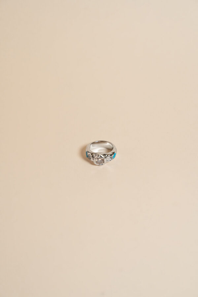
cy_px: 148
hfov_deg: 18.2
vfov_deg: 27.0
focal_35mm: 75
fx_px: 619
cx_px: 99
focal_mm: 75
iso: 800
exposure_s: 1/100
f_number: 7.1
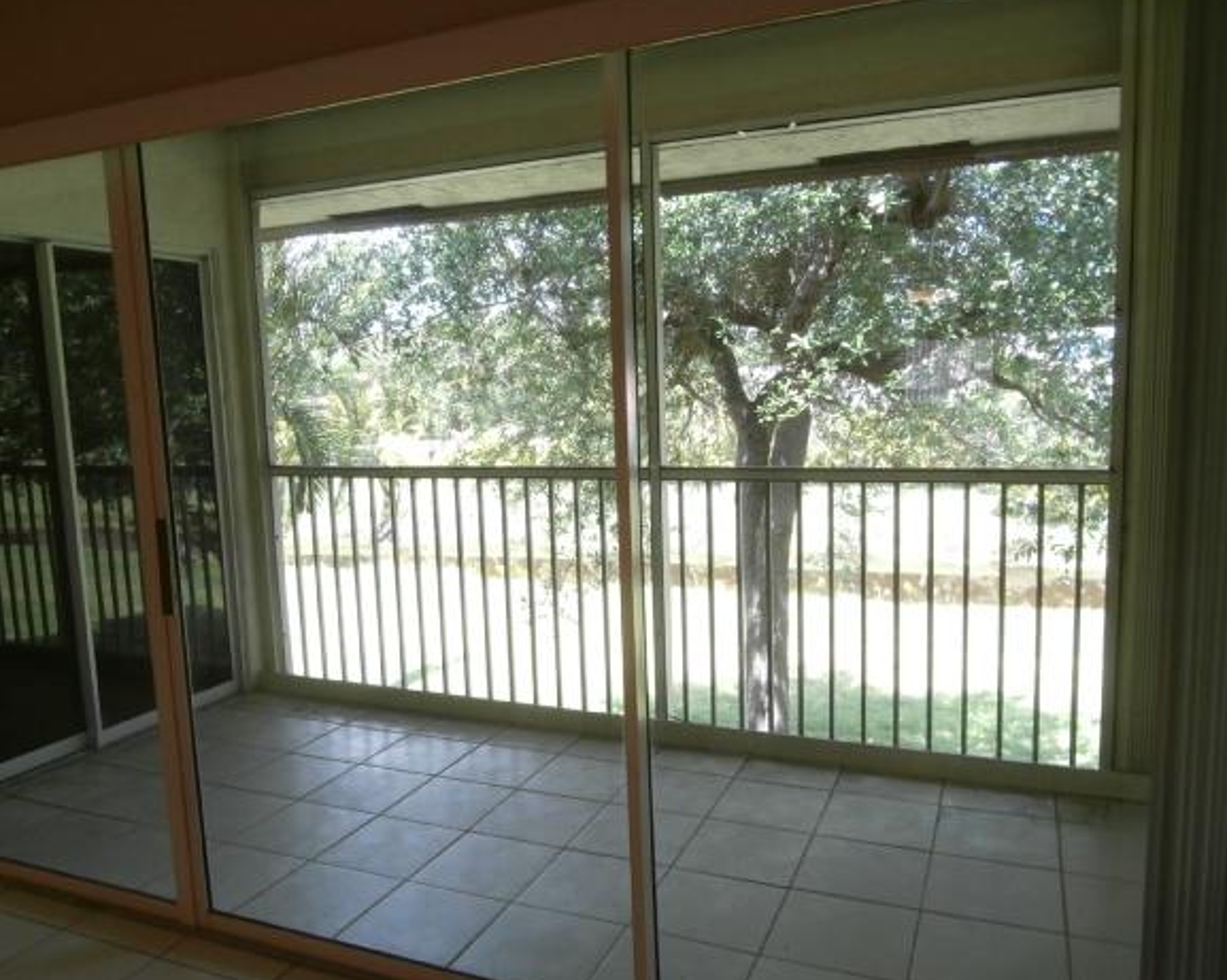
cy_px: 483
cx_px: 578
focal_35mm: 26
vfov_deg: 54.9
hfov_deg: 66.0
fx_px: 944
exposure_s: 1/30
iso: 160
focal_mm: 4.2
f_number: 3
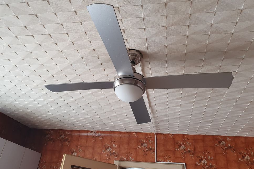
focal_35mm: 28
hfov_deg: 65.5
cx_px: 123
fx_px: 198
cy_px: 82
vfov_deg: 46.4
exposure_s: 1/100
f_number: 2.4
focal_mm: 4.32
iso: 100
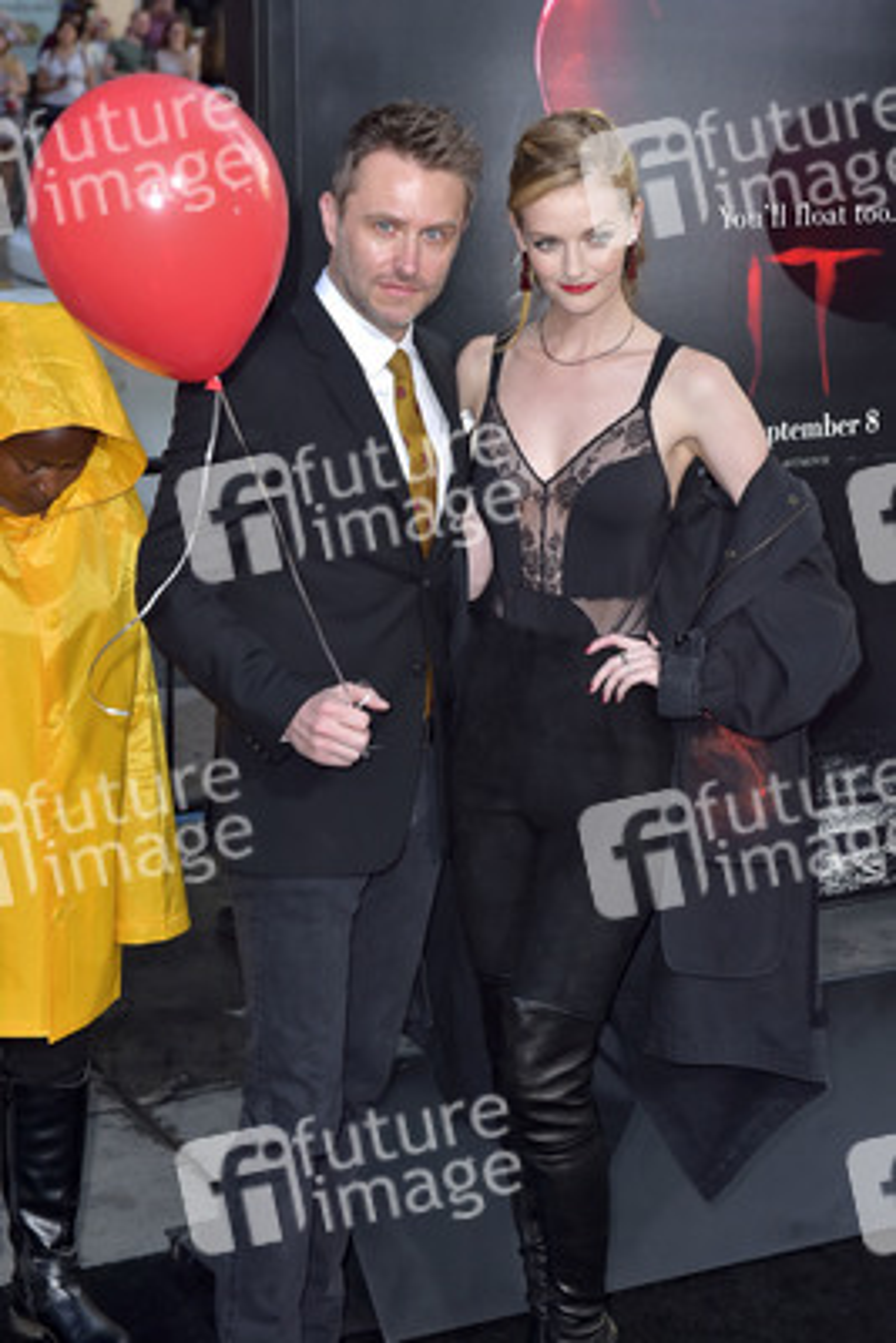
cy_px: 672
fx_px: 2611
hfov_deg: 19.5
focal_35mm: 70
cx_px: 448
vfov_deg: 28.8
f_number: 6.3
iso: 640
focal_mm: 70
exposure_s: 1/250
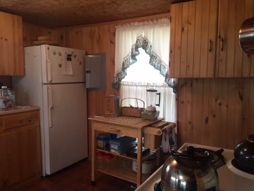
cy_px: 96
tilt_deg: -4.0
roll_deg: +0.1
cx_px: 127
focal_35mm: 29
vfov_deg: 48.2
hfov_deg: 61.7
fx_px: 213
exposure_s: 1/30
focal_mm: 4.15
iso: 64
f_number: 2.2
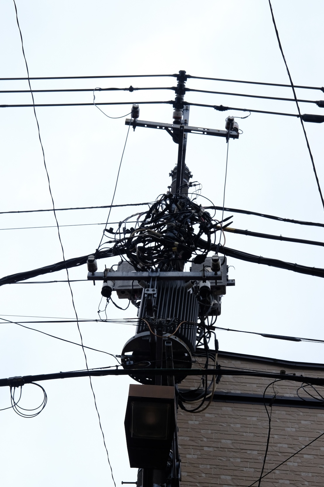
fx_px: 823
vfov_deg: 32.8
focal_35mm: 61
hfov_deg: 22.3
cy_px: 278
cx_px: 150
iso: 400
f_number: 10
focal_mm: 35
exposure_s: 1/250
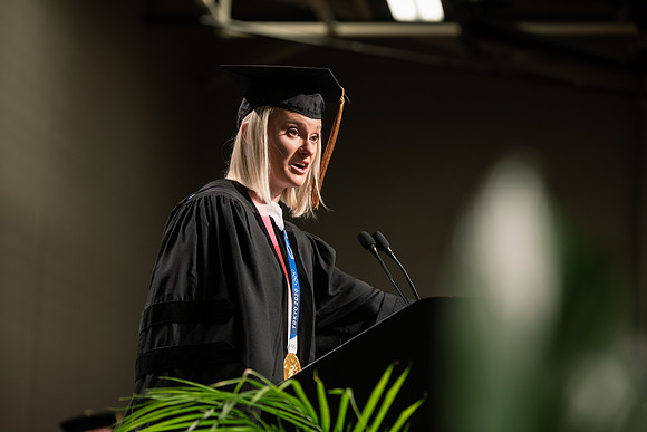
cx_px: 324
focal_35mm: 122
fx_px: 2193
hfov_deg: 16.8
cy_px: 216
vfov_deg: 11.2
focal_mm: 122
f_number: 4
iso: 1000
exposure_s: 1/200
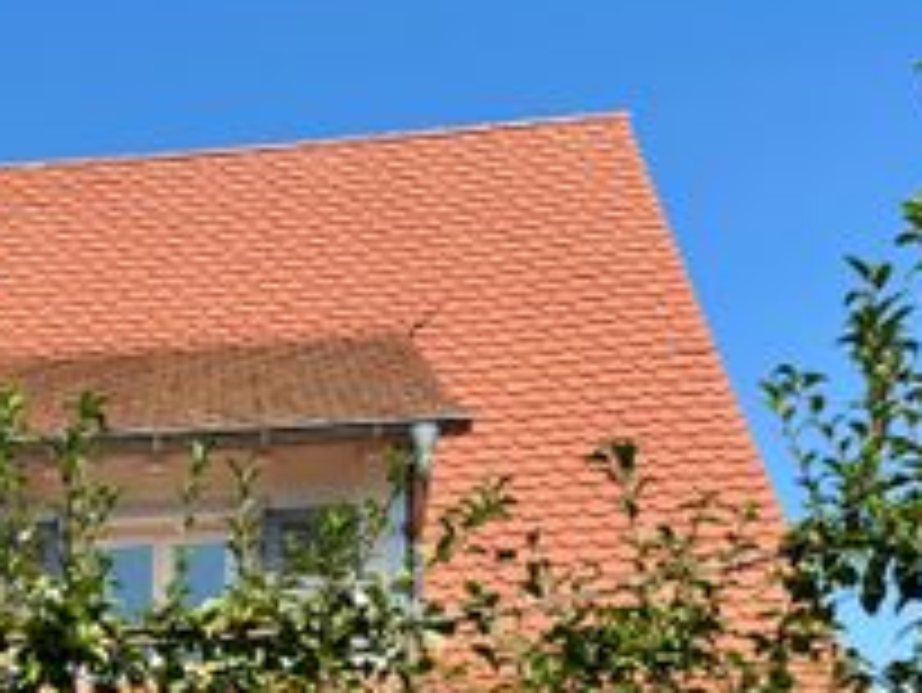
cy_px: 954
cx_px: -153
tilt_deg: +2.7
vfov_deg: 17.9
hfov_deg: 23.6
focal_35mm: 76
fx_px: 2025
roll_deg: +0.2
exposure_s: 1/2242
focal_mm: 5.96
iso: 50
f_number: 1.6
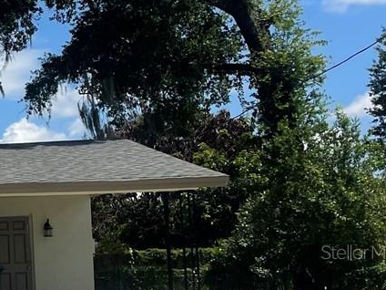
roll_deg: +0.8
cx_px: -321
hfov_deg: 16.5
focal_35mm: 98
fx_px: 1093
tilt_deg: +3.6
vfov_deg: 15.0
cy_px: 252
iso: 32
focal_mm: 4.2
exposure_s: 1/5051
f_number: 1.6
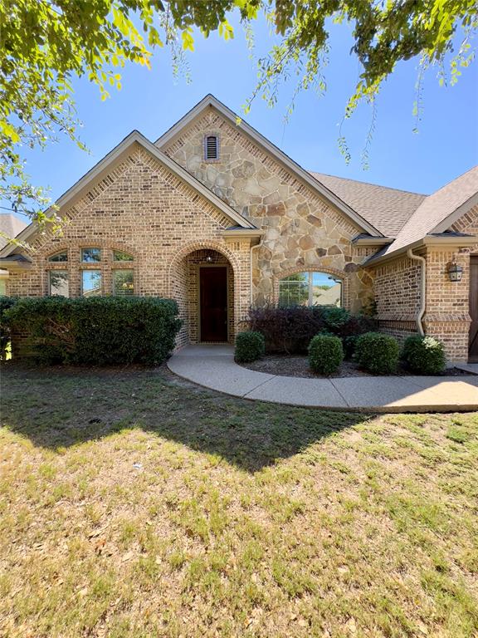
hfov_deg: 85.7
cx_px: 239
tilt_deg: -1.6
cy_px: 319
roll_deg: +0.8
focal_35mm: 14
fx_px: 258
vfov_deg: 102.1
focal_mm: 2.22
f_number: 2.2
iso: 40
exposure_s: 1/156
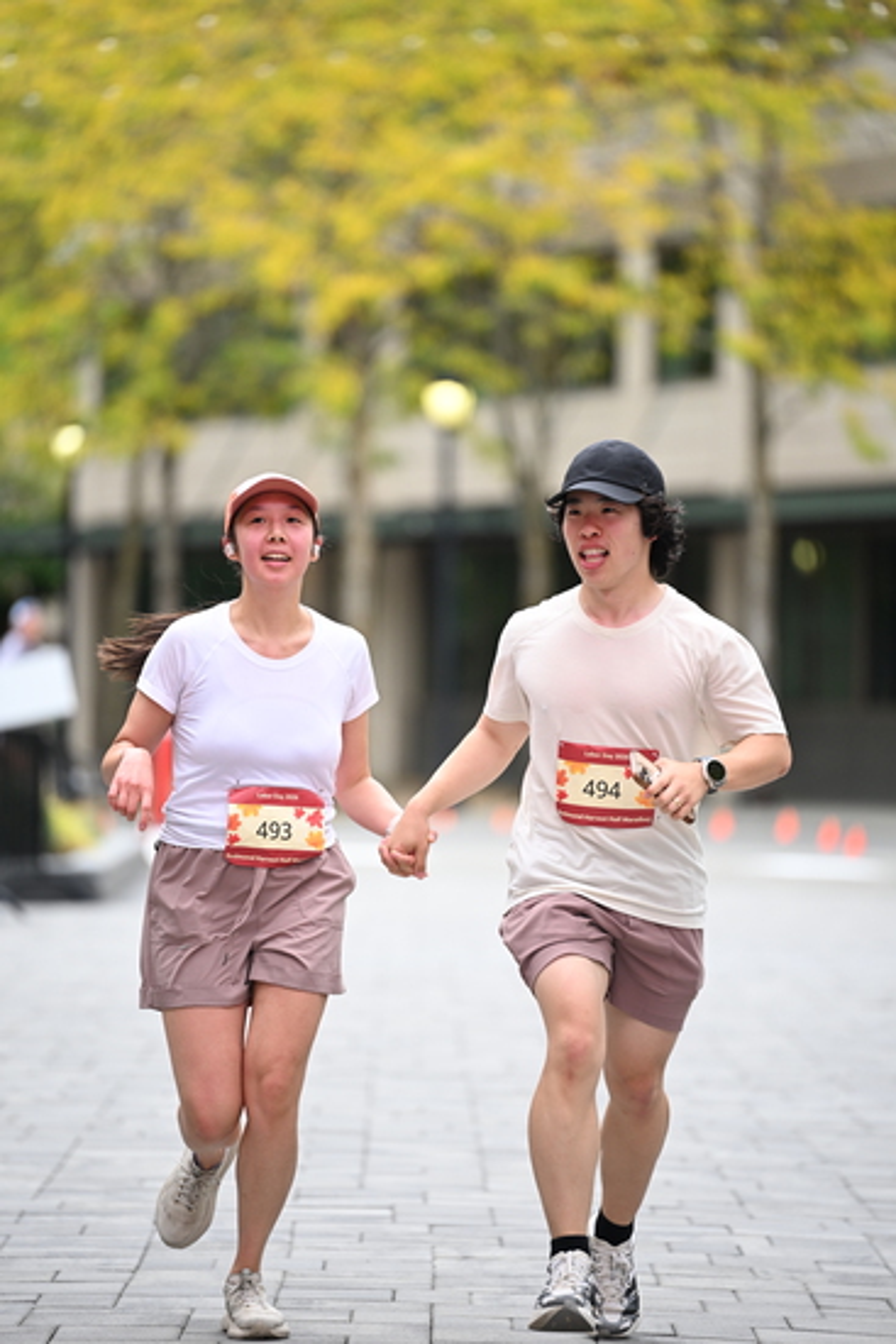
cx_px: 448
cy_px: 672
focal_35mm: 200
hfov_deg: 6.9
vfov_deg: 10.3
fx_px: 7461
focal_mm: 200
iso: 640
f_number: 2.8
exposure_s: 1/1600
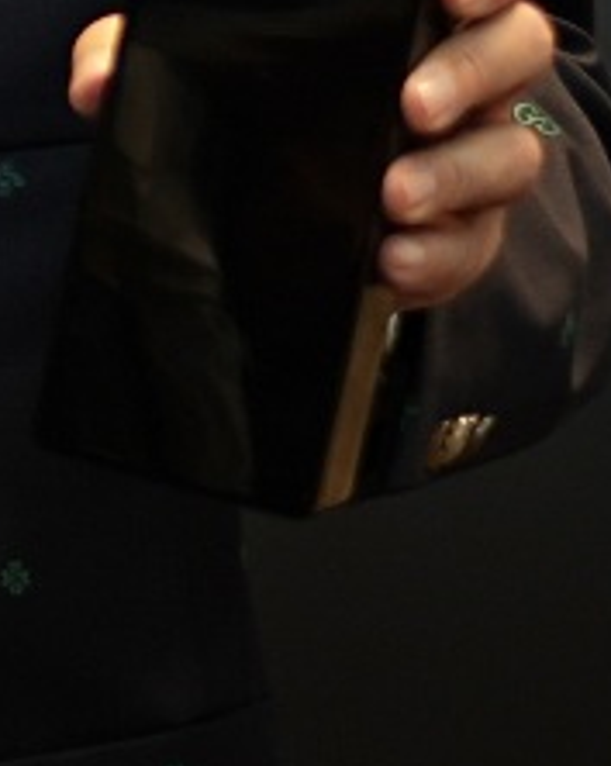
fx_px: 10601
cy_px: -495
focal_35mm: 468
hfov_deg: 3.2
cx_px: -1446
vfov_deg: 4.1
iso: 160
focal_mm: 50
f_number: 1.4
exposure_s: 1/125
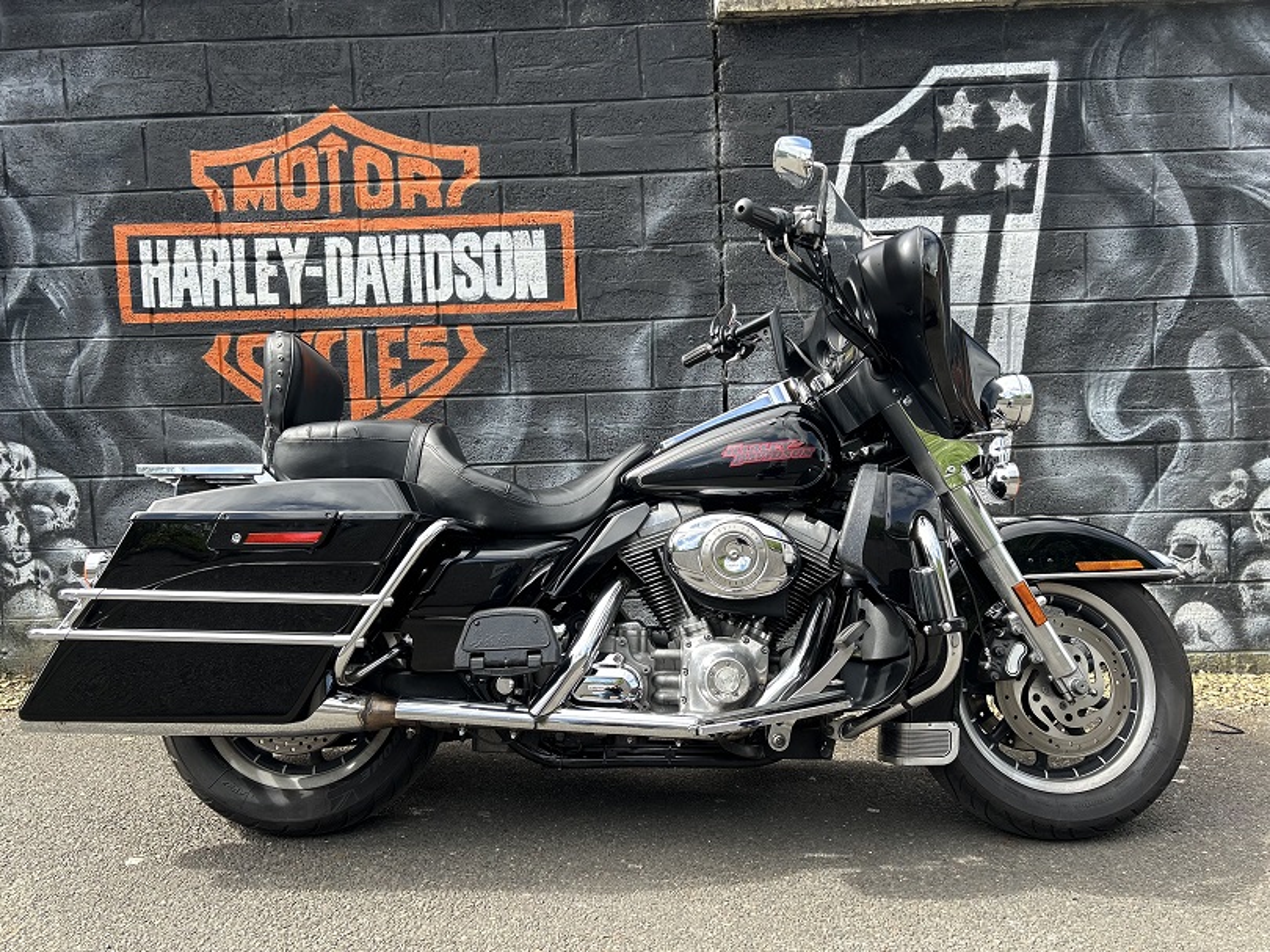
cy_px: 476
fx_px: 954
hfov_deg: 67.3
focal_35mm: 26
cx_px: 635
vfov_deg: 53.0
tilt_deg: -3.8
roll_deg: +2.0
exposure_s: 1/846
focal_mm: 5.7
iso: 50
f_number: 1.5
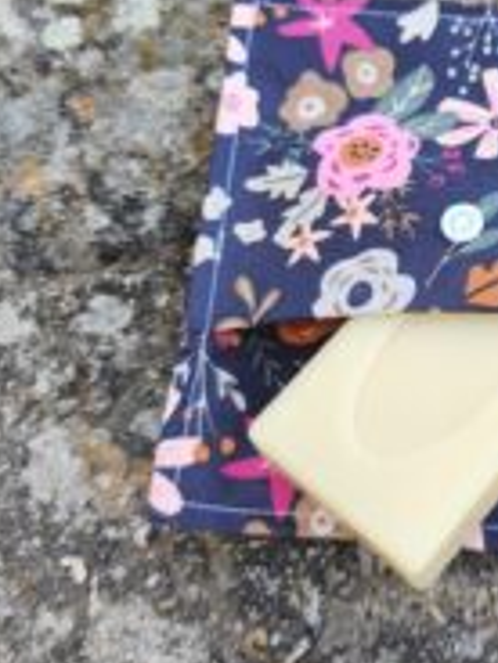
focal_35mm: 50
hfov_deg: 27.9
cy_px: 241
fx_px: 959
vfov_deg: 37.9
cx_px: 462
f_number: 1.65
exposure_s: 1/99.9
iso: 160
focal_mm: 6.18
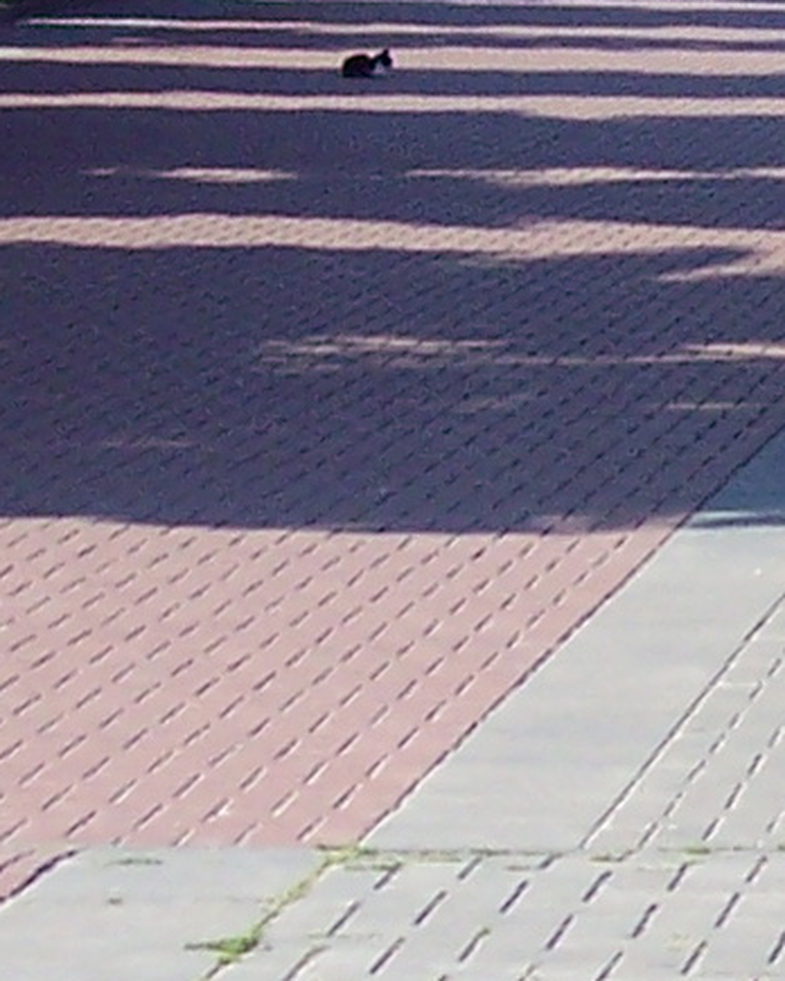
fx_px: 7260
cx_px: 1879
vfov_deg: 7.7
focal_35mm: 250
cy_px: 108
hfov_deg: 5.9
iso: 100
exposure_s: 1/500
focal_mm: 8
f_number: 3.4
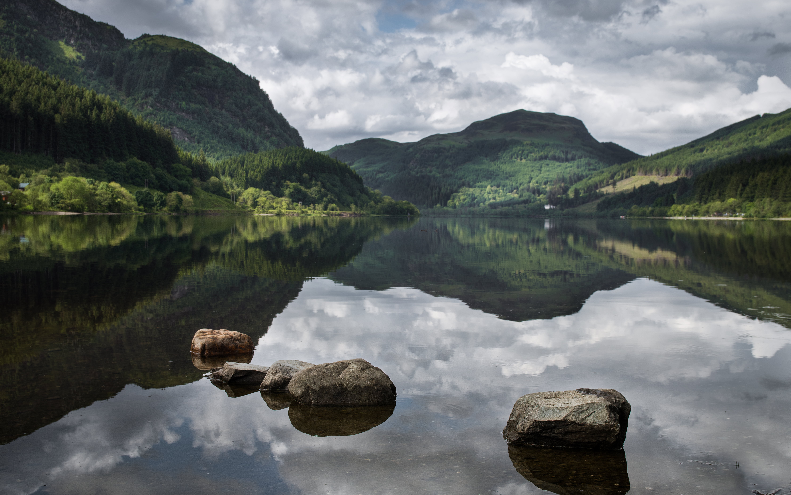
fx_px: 1013
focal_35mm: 47
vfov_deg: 27.4
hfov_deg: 42.6
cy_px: 246
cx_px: 396
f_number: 8
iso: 100
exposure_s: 1/200
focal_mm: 31
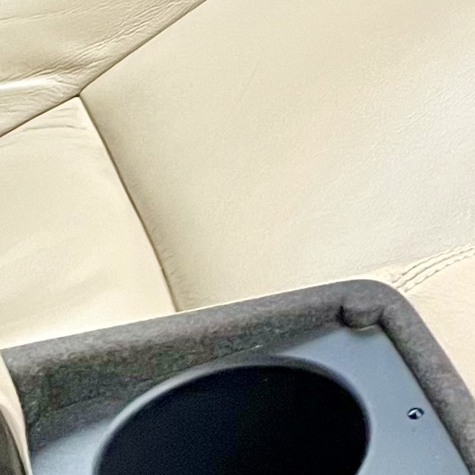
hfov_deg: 11.6
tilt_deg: -11.2
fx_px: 2189
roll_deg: +0.8
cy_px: -747
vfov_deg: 10.3
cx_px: 808
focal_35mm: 141
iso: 160
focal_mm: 5.1
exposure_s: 1/60
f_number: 1.6
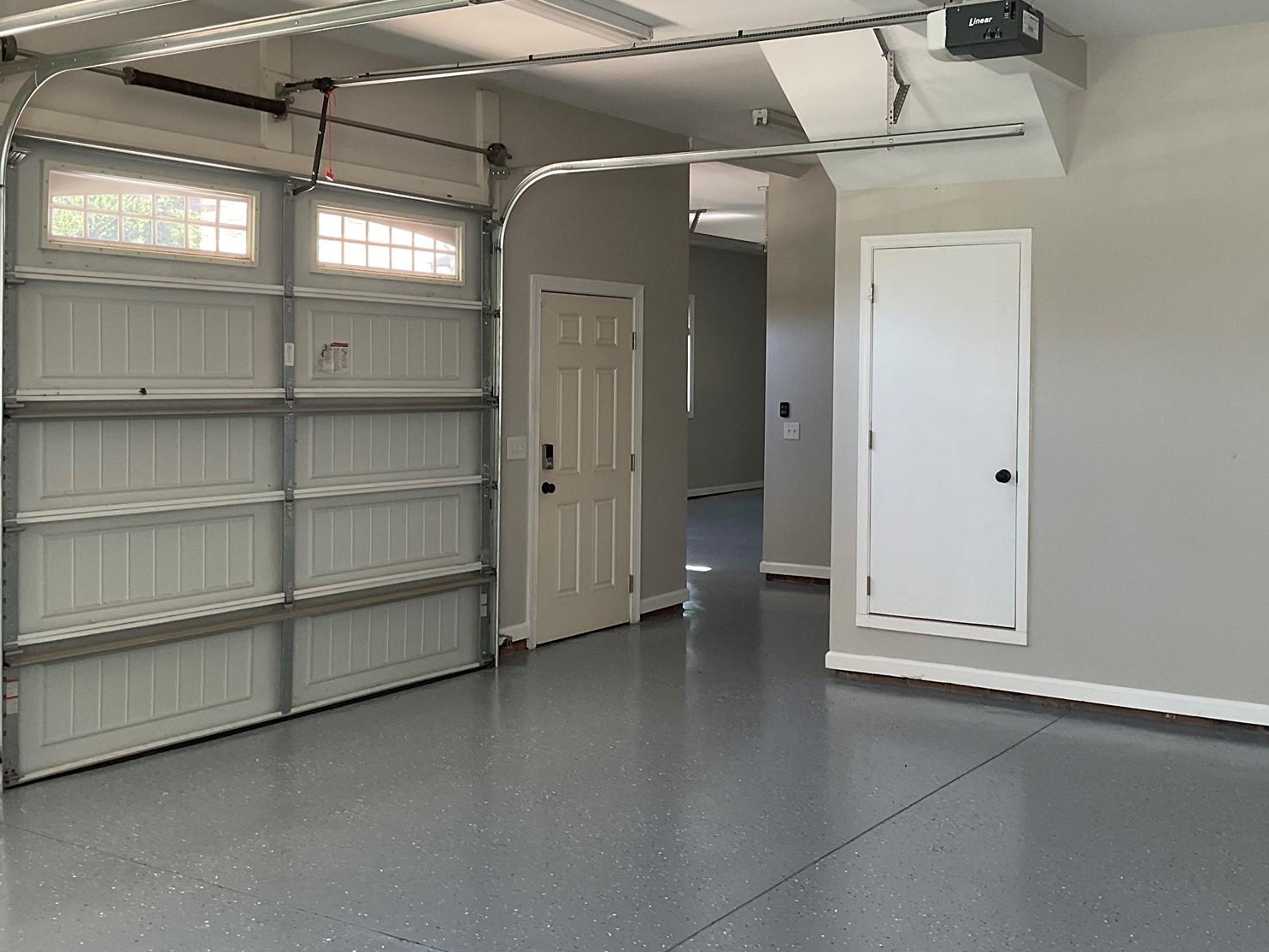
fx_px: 1466
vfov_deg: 35.9
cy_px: 414
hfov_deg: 46.7
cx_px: 706
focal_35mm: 40
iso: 40
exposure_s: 1/60
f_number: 1.8
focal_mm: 3
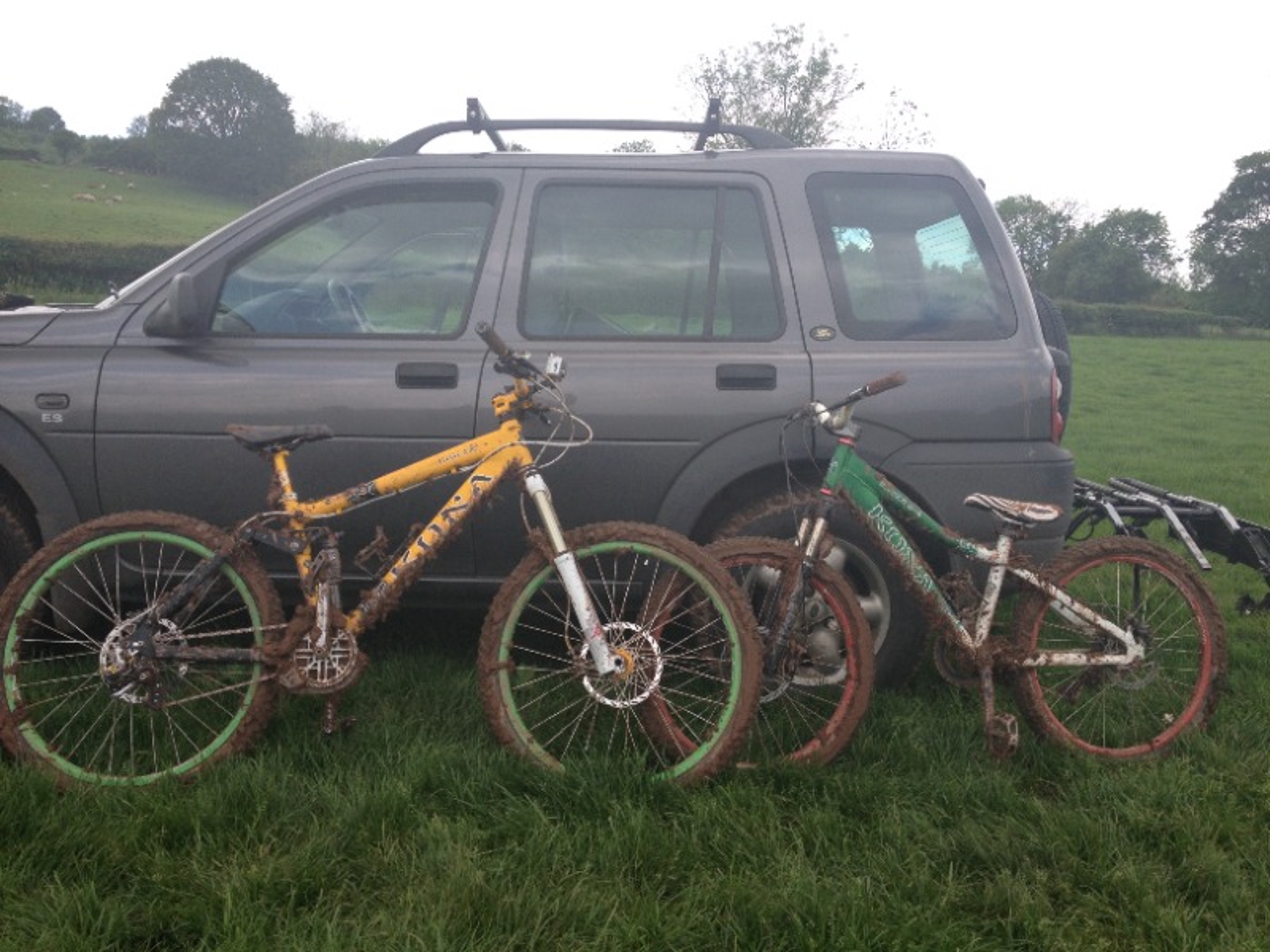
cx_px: 635
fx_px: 1284
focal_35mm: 35
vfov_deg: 40.7
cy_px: 476
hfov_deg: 52.6
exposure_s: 1/409
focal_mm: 4.28
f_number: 2.4
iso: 50
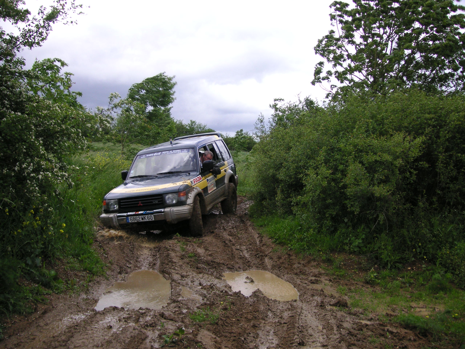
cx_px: 232
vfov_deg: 38.7
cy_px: 174
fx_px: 497
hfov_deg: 50.1
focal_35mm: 37
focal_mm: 6.1
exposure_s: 1/90
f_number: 2.8
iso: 50
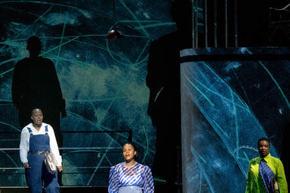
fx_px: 1031
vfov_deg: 10.7
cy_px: 22
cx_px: 31
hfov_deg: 15.8
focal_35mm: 128
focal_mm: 47
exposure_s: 1/160
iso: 4000
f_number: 4.5
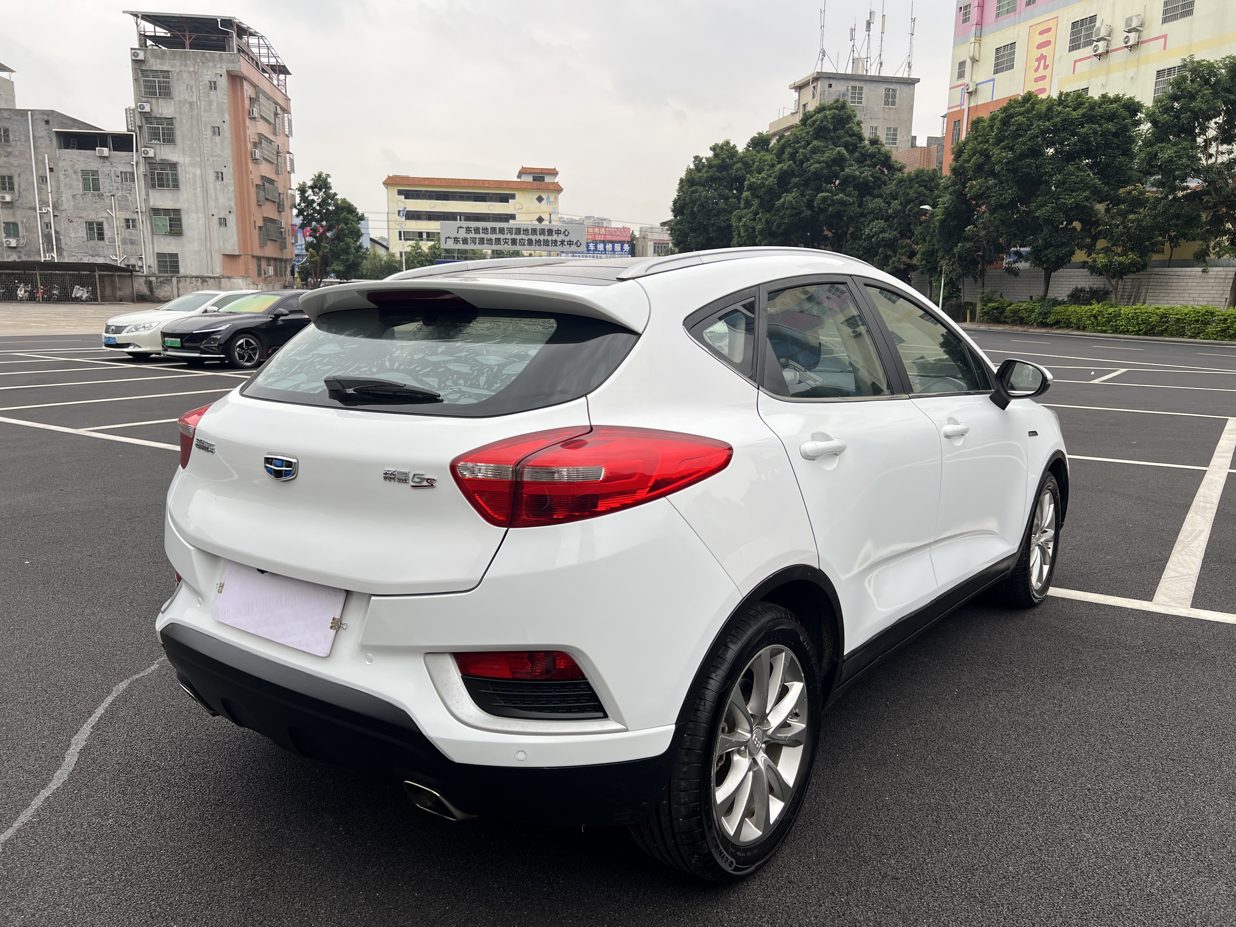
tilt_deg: -12.3
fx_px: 928
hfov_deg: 67.3
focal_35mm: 26
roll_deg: -1.3
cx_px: 618
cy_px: 464
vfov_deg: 53.1
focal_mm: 5.7
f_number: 1.5
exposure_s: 1/621
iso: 50
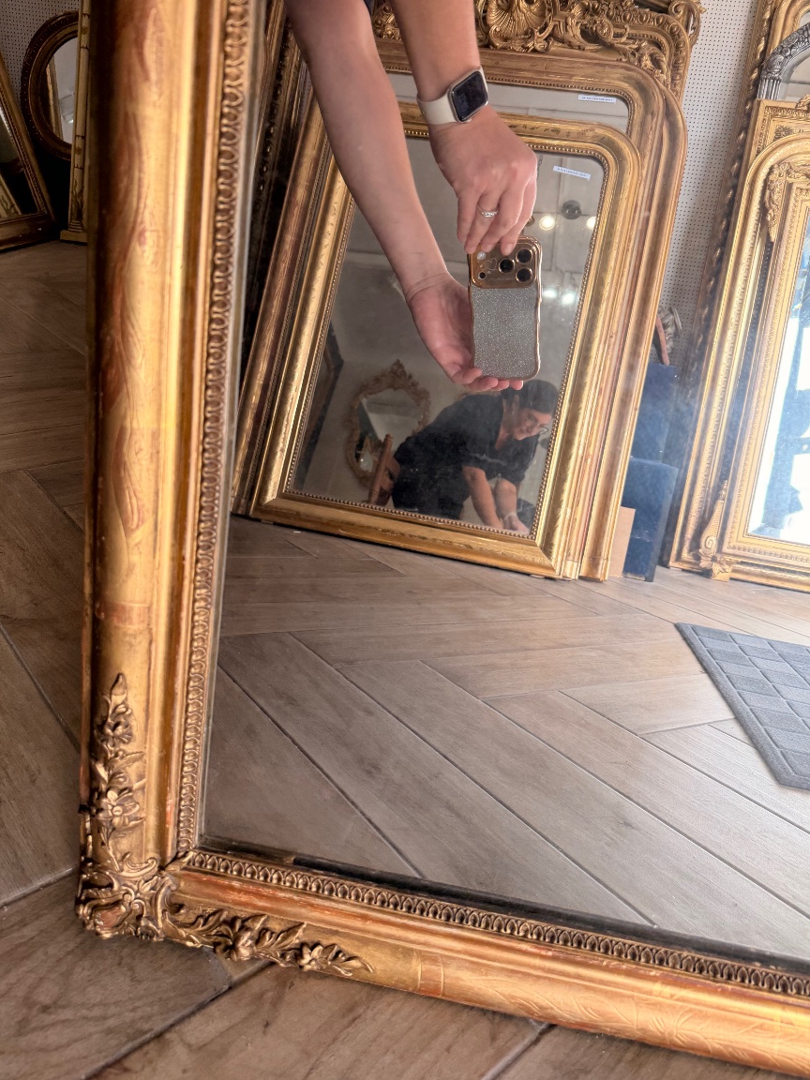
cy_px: 531
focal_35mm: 25
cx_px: 412
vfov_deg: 69.4
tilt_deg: -26.7
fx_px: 780
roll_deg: -7.9
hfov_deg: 54.9
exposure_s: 1/203
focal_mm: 6.76
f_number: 1.78
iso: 64
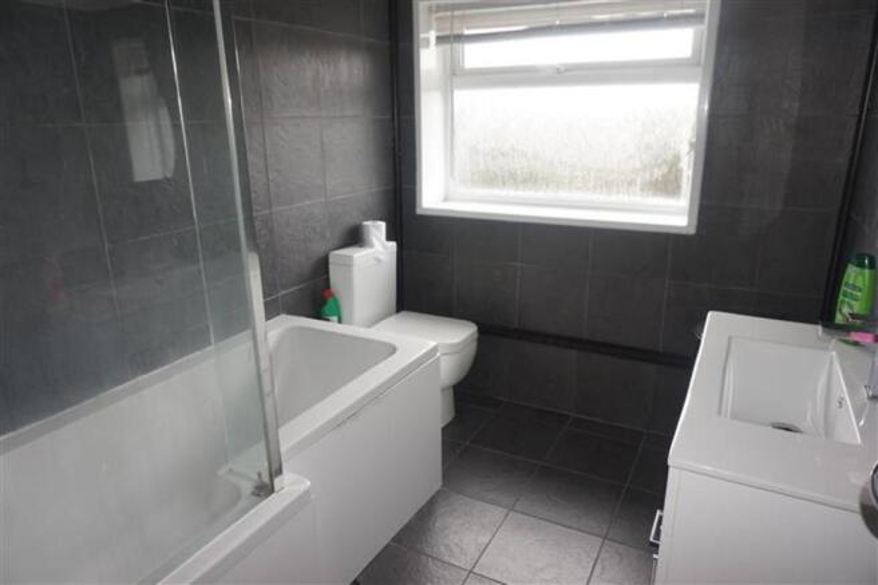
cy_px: 292
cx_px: 439
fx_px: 585
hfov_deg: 73.8
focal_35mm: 24
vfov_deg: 53.1
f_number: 4
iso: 125
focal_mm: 16
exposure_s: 1/60
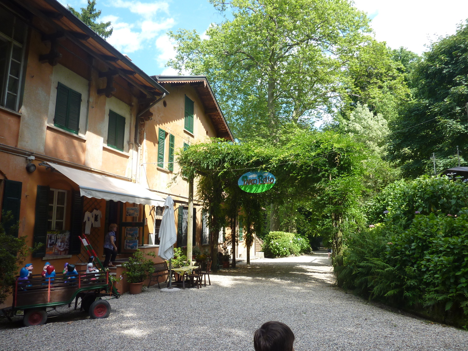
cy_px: 176
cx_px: 234
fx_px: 338
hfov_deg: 69.4
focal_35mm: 25
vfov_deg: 54.9
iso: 80
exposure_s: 1/200
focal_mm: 4.1
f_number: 4
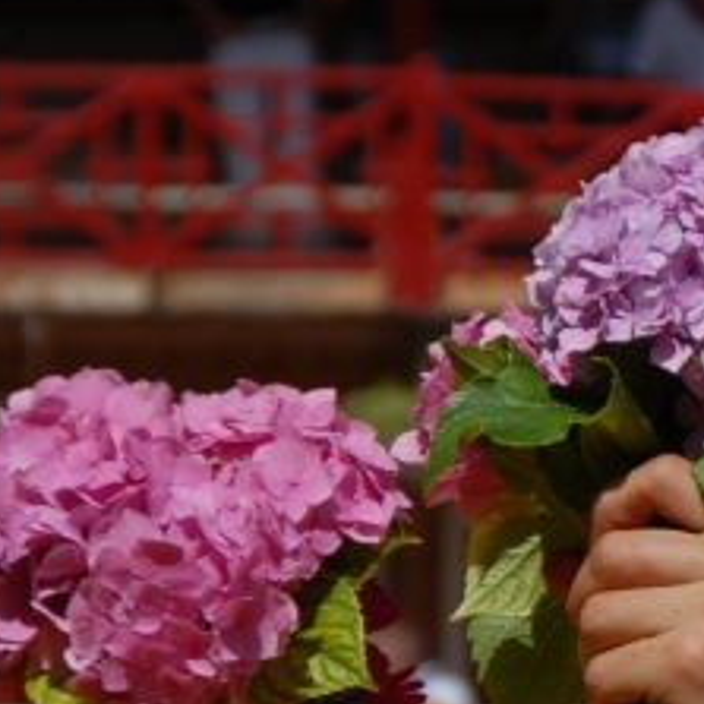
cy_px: 529
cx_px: 1288
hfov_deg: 3.1
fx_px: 12815
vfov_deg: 3.1
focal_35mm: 557
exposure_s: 1/350
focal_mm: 95
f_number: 9.5
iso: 100
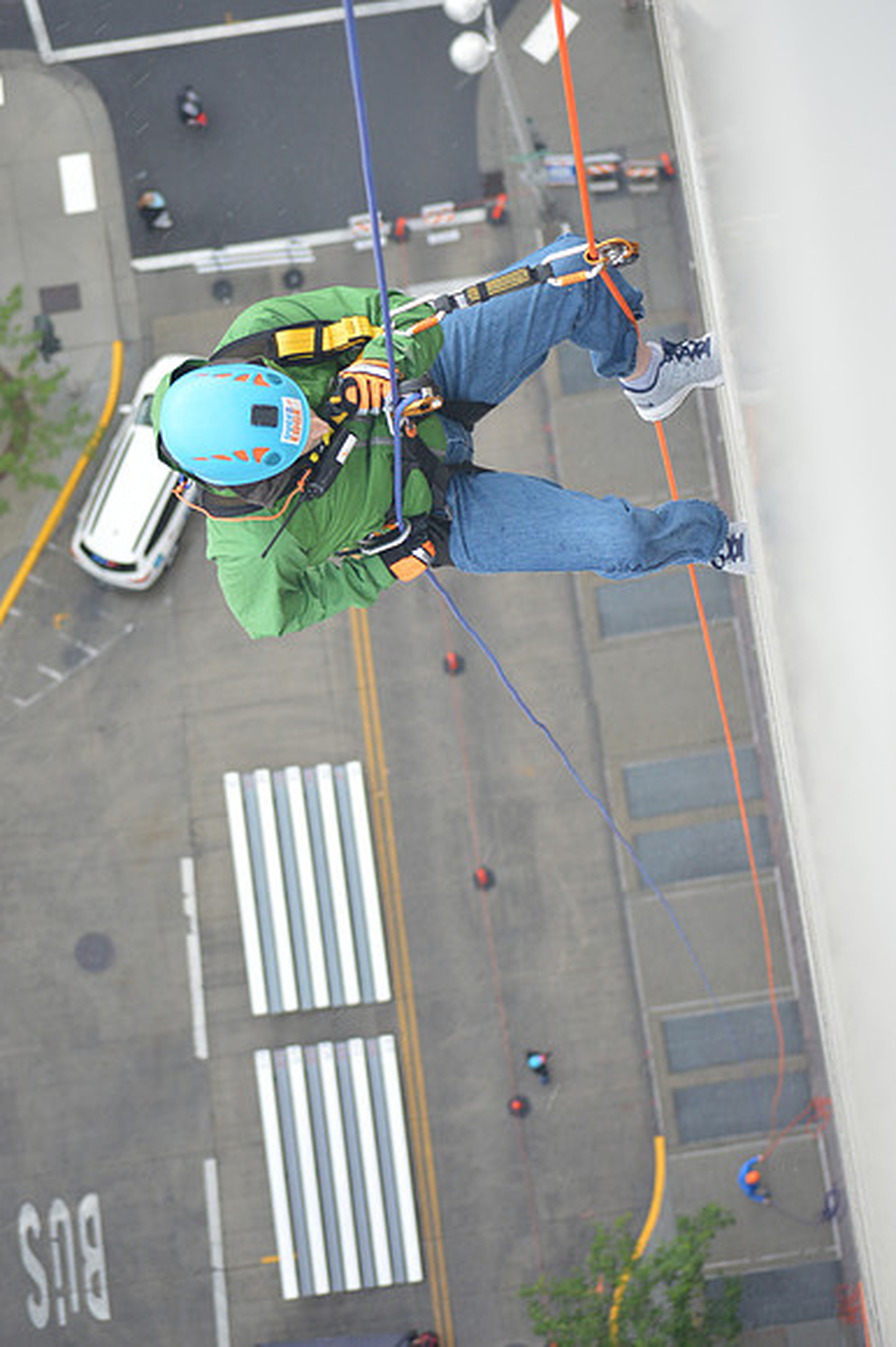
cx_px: 448
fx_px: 3812
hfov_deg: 13.4
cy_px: 674
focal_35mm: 102
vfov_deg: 20.0
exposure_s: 1/100
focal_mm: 68
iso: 400
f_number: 5
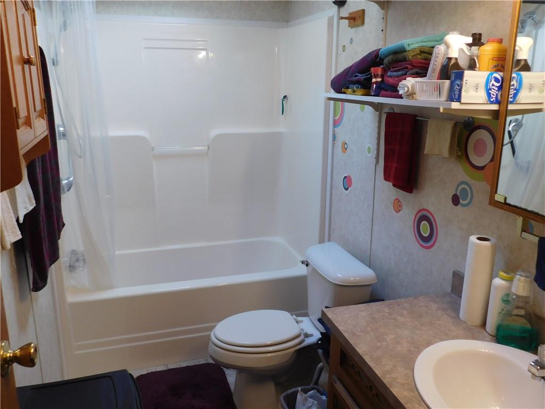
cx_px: 272
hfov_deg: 60.0
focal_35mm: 30
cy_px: 204
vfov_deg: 46.8
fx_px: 472
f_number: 3.2
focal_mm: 5.3
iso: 125
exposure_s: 1/40
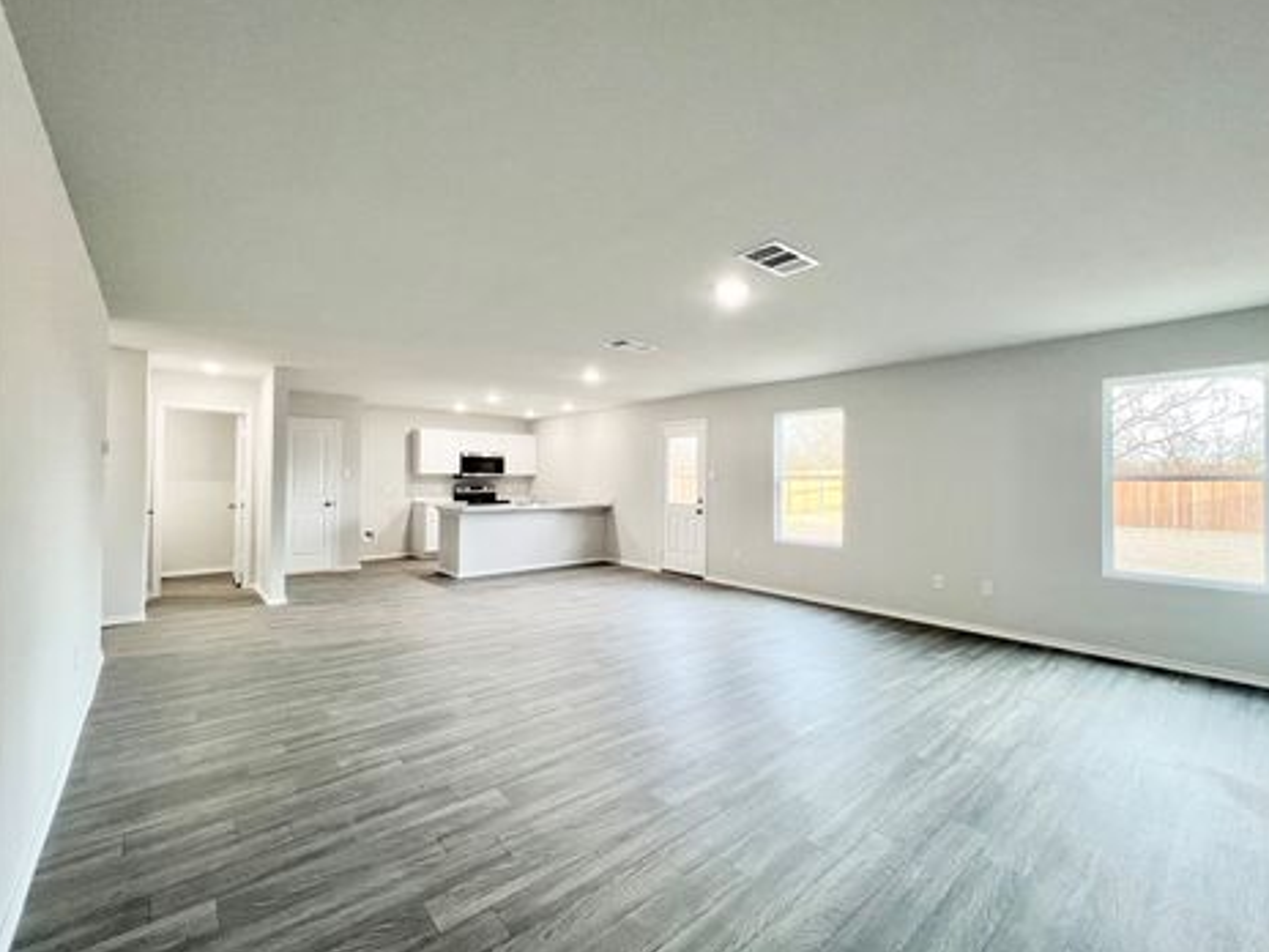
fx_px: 513
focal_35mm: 14
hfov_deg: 102.0
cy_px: 469
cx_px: 670
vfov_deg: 85.7
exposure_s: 1/60
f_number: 1.8
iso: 125
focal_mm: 1.57
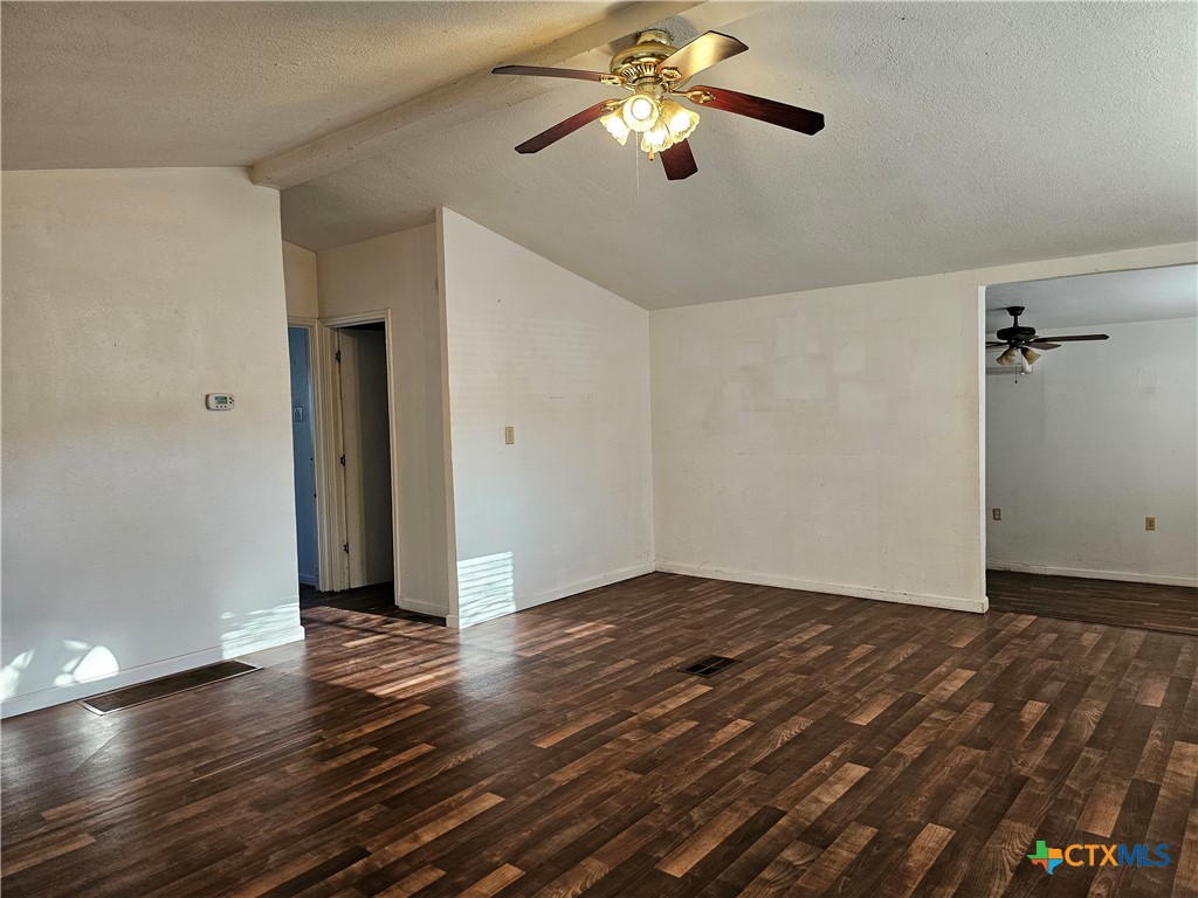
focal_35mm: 23
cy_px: 449
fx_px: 796
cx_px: 599
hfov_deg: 73.9
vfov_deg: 58.9
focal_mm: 6.3
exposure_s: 1/120
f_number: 1.7
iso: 200
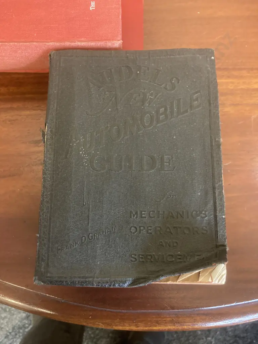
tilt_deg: -78.8
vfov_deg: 63.4
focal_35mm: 28
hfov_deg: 49.7
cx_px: 129
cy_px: 172
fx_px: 278
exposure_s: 1/30
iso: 500
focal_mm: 3.99
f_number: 1.8
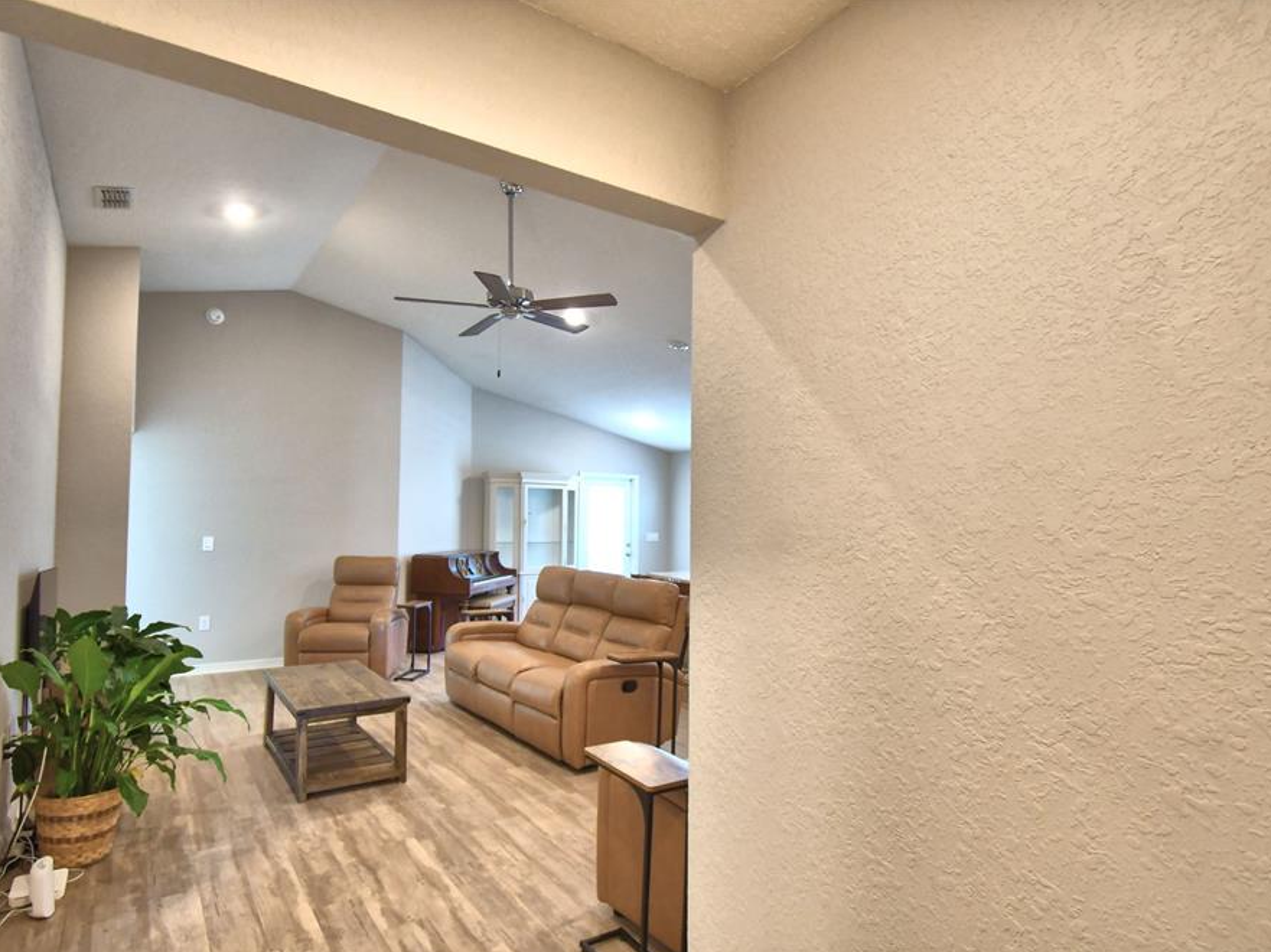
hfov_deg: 84.7
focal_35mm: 19
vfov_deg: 68.6
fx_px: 697
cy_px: 489
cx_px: 632
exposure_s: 1/30
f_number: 4.8
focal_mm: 11.5
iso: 450
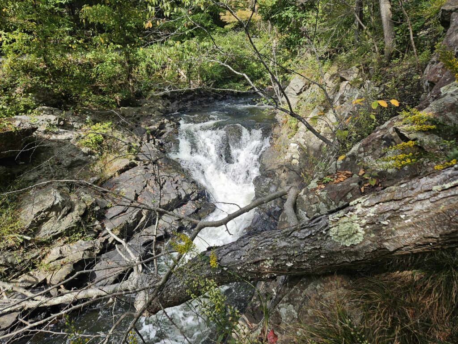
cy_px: 172
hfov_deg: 73.9
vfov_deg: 58.9
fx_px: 304
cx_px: 229
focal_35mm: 23
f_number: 1.8
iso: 25
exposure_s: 1/1038
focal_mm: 5.4
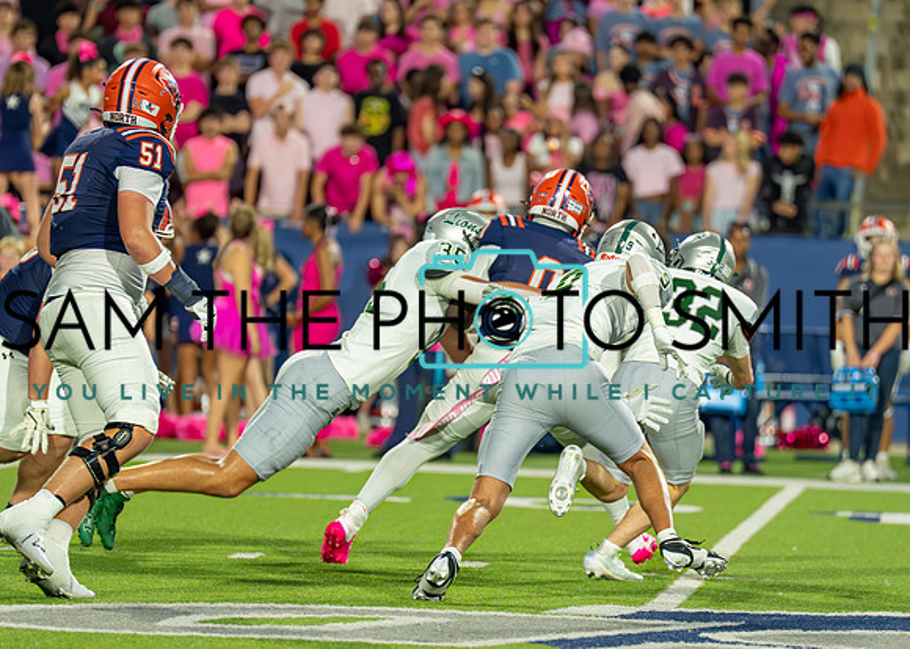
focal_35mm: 329
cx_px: 486
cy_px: 363
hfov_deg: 6.1
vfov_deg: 4.4
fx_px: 8499
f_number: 2.8
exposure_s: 1/1250
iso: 1600
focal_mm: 200
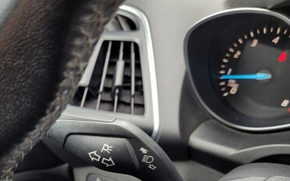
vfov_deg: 30.0
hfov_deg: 47.8
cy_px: 160
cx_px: 108
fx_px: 324
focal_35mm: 41
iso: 40
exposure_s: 1/121
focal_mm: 5.4
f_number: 1.8
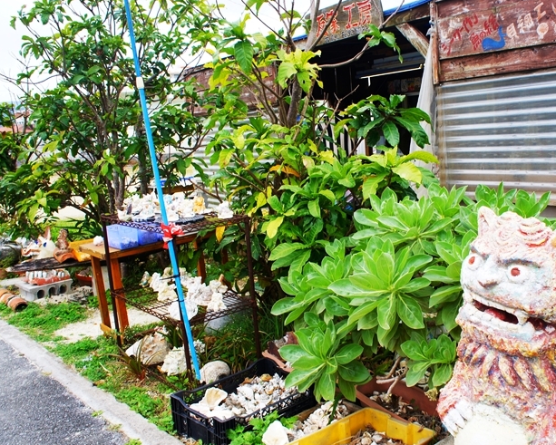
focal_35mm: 33
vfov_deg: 44.6
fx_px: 543
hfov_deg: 53.4
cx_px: 358
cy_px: 223
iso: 200
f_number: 6.3
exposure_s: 1/80
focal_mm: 18
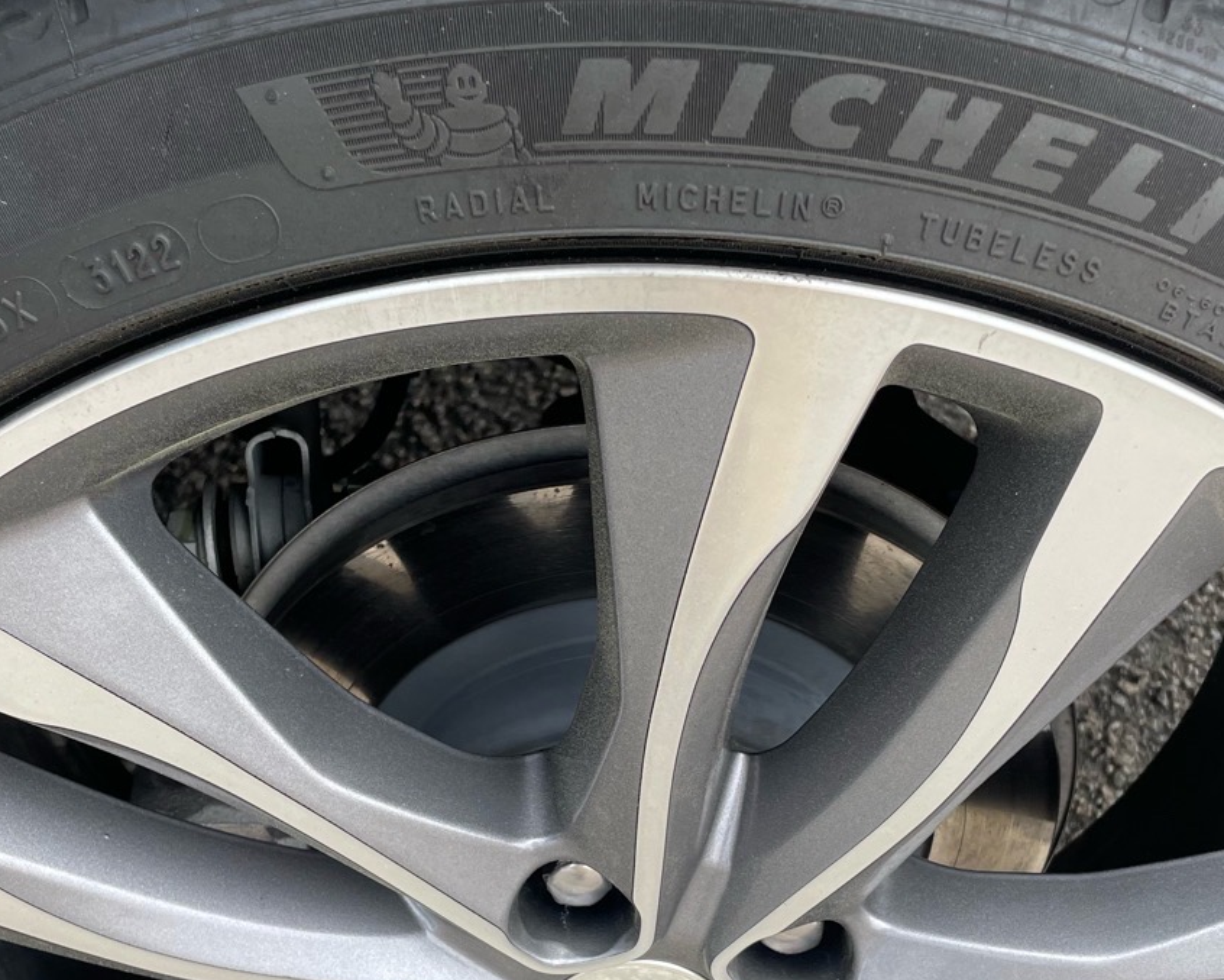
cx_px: 654
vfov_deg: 30.6
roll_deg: +0.3
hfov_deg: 38.8
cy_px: 798
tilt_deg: -40.5
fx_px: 1739
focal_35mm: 48
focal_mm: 4.2
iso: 32
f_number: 1.6
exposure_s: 1/578
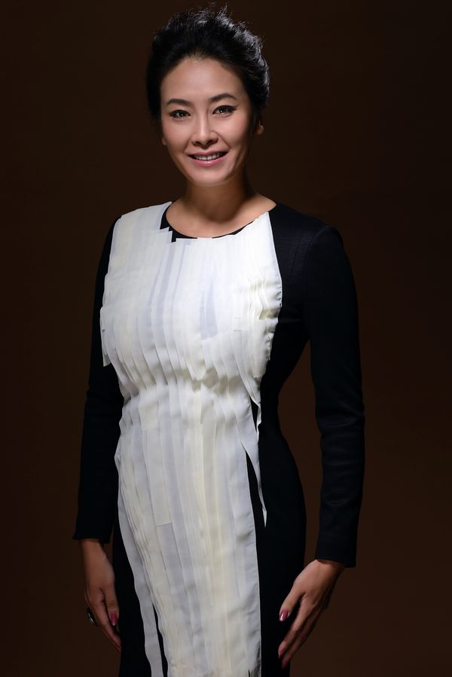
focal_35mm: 135
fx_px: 2540
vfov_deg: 15.2
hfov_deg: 10.2
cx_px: 226
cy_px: 338
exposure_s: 1/125
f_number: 13
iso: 100
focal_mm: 135
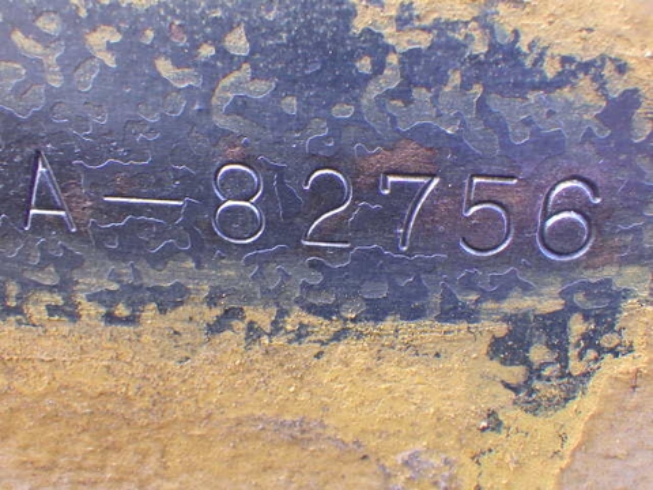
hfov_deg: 54.0
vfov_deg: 41.8
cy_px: 245
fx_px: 641
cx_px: 326
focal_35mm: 34
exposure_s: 1/50
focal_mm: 6.1
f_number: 3.8
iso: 400
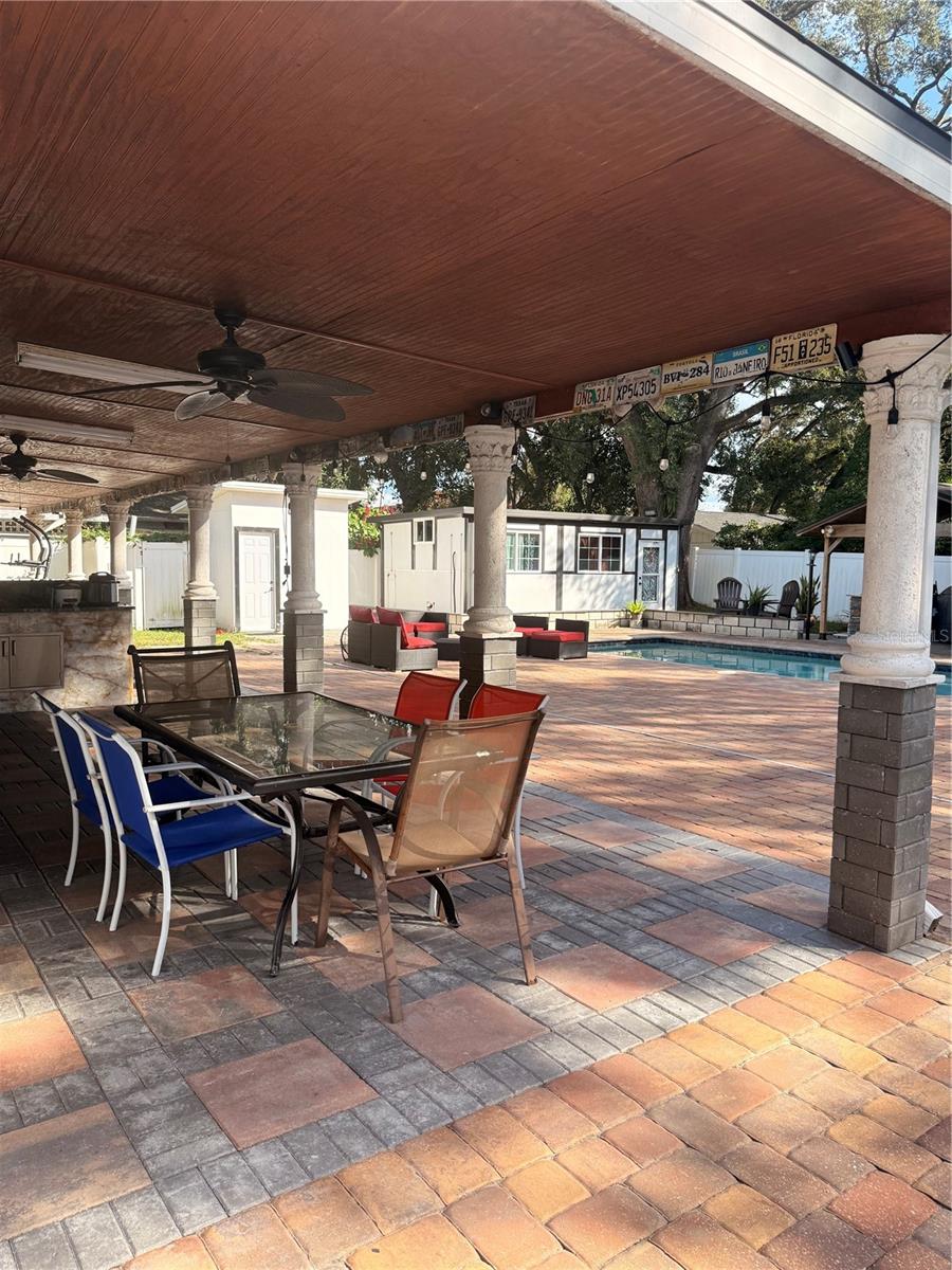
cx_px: 476
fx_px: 880
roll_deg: -0.7
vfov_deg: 71.6
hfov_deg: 56.8
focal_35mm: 24
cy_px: 635
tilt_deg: -4.5
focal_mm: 6.76
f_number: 1.78
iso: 100
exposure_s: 1/1553
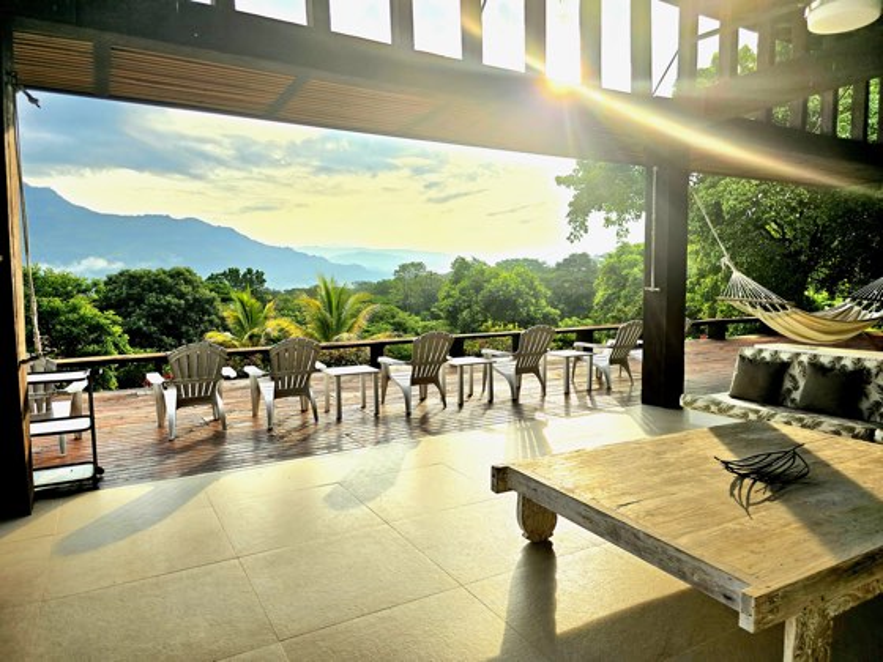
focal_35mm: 23
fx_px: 587
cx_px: 442
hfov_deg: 73.9
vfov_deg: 58.9
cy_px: 331
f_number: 1.7
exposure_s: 1/1111
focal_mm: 6.3
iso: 12
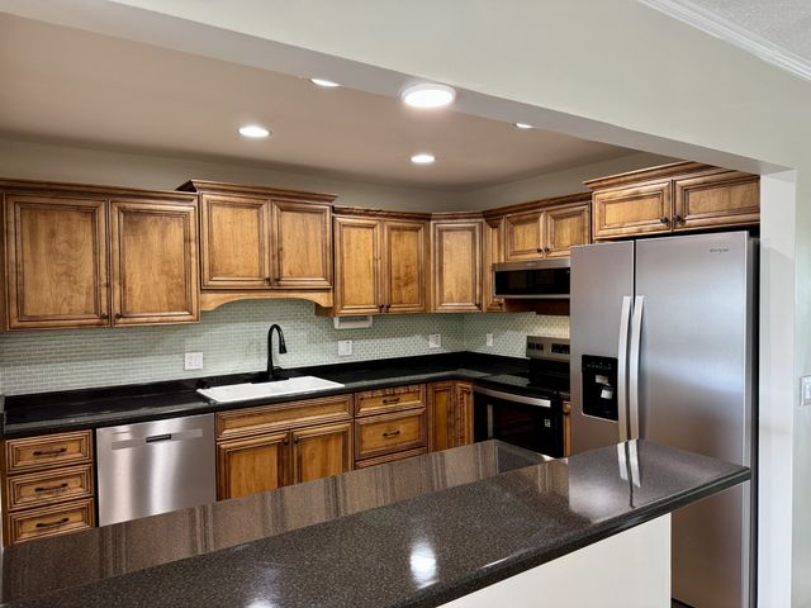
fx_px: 562
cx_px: 406
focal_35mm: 24
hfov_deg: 71.6
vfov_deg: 56.8
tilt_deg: -1.8
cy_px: 304
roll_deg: +0.5
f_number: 1.78
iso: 200
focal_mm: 6.76
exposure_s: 1/60
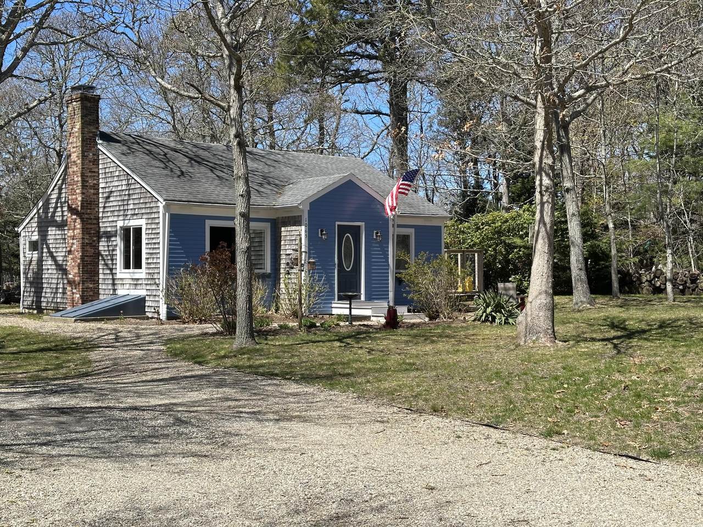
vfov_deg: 30.3
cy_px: 264
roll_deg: -0.1
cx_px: 352
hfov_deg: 39.7
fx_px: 975
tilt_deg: +0.5
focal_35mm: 48
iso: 64
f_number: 1.78
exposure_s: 1/2410
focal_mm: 6.86
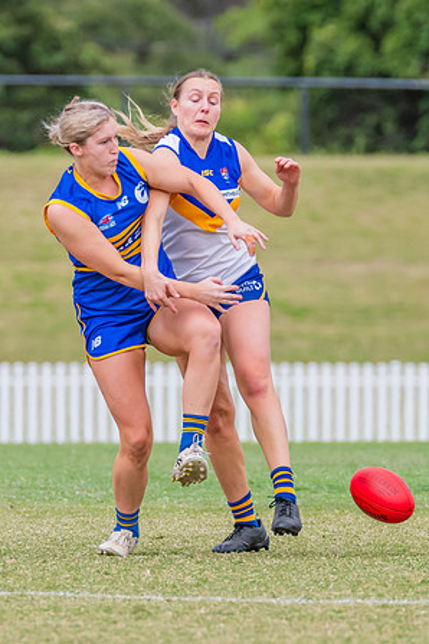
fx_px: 16587
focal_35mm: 928
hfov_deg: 1.5
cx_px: 113
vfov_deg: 2.2
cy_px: 247
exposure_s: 1/1250
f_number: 7.1
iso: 800
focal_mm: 420
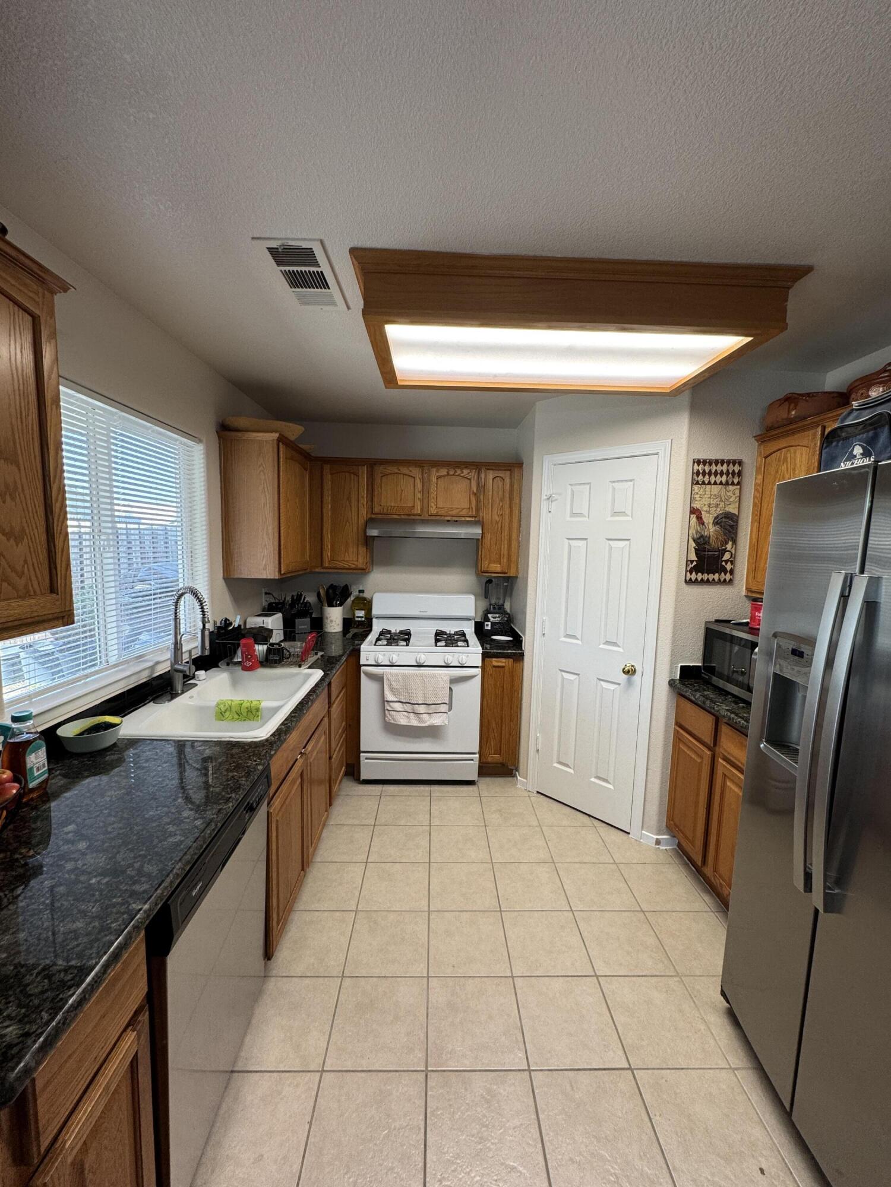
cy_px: 594
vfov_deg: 102.1
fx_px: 480
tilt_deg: -6.6
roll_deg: -1.0
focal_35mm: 14
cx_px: 446
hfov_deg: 85.7
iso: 125
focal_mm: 2.22
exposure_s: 1/120
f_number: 2.2
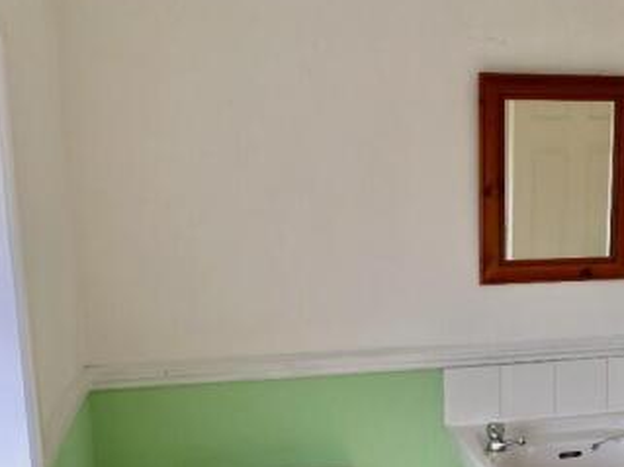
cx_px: 521
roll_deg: +0.7
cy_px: 370
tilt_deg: -9.2
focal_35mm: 53
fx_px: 955
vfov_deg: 27.0
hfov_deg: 34.8
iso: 25
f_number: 2.2
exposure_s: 1/239
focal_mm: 4.15
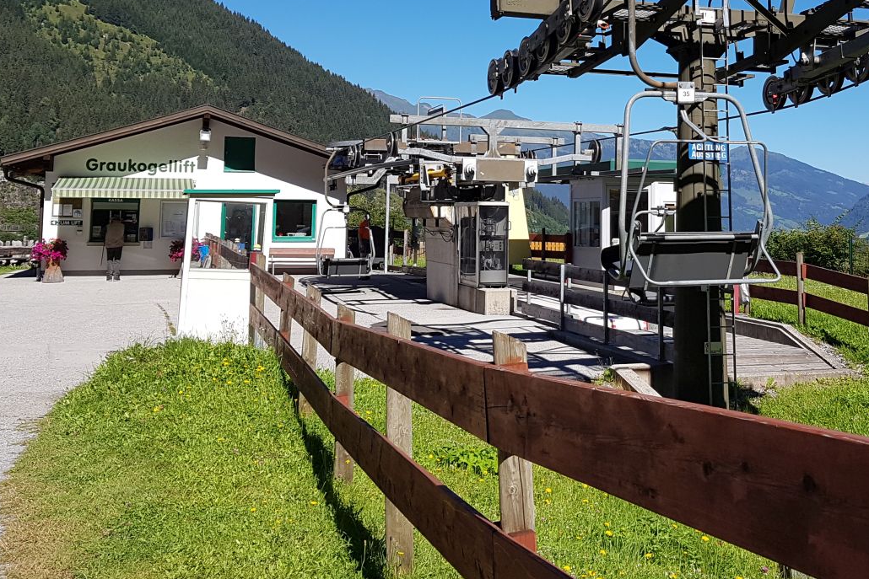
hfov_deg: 46.0
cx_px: 542
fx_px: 1014
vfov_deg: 31.1
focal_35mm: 42
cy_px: 115
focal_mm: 4.2
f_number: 1.7
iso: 50
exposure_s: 1/2304
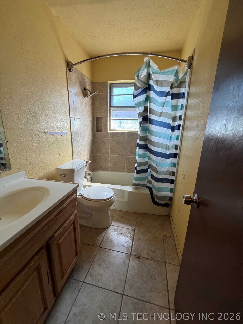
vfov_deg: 102.1
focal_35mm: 14
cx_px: 122
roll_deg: -1.3
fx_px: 131
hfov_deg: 85.7
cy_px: 162
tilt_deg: -15.0
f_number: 2.2
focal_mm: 2.22
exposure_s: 1/120
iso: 250
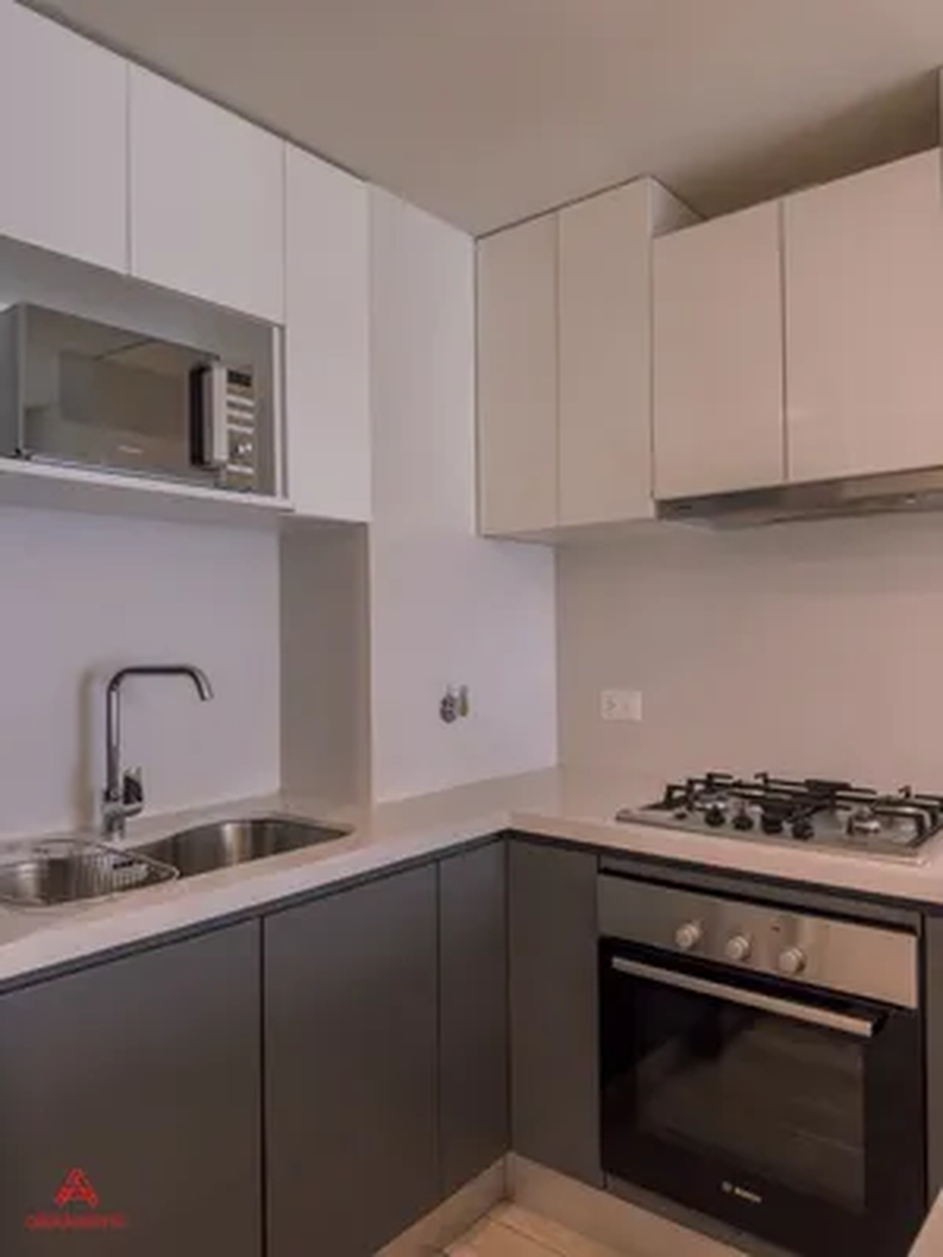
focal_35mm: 24
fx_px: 872
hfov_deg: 56.8
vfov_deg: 71.6
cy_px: 628
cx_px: 472
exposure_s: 1/60
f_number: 1.8
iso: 125
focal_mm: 6.9
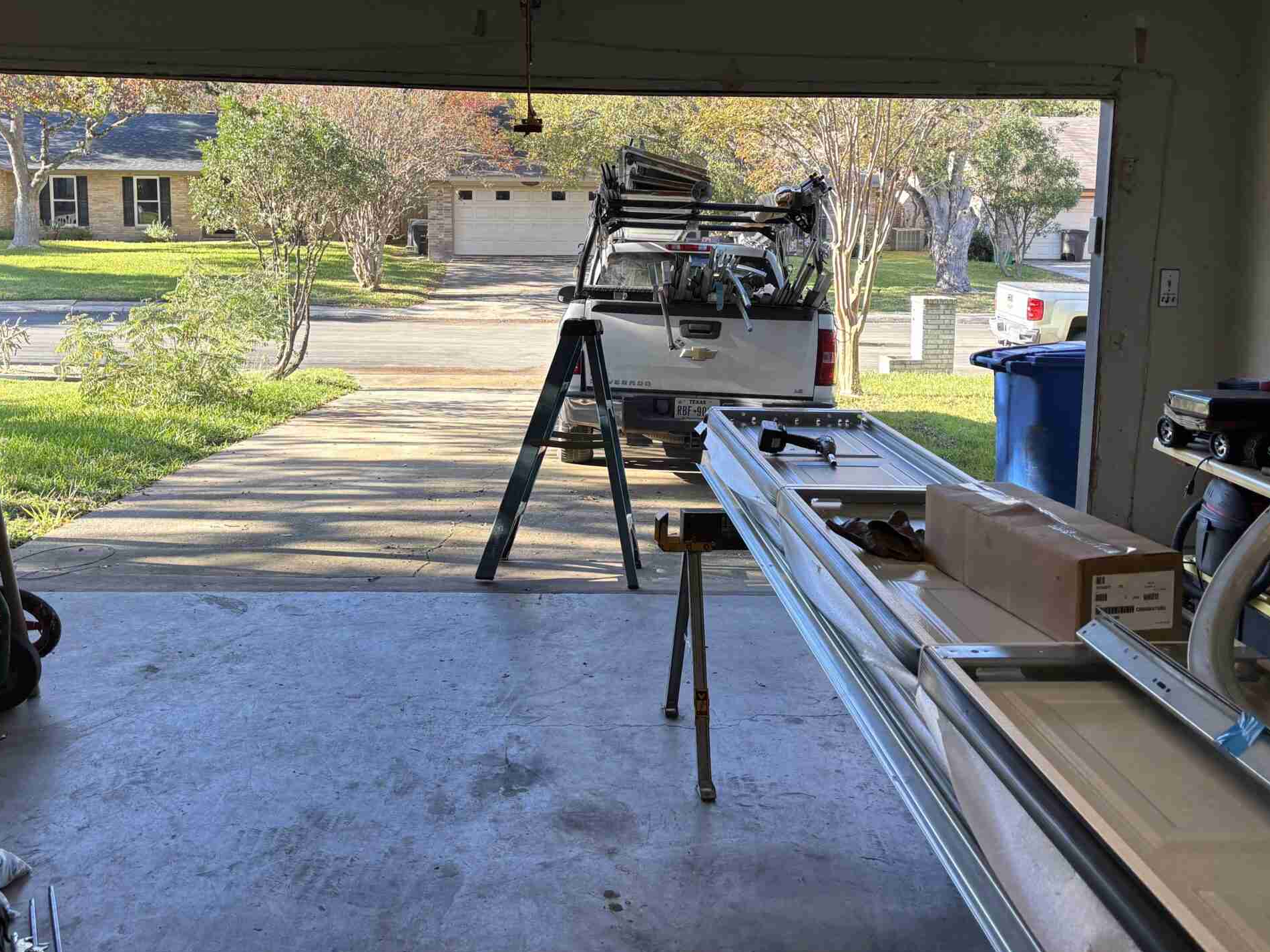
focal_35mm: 35
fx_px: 1284
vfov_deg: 40.3
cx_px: 584
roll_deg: -2.2
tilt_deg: -6.0
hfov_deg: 52.6
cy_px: 341
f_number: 1.6
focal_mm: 5.96
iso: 40
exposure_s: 1/179
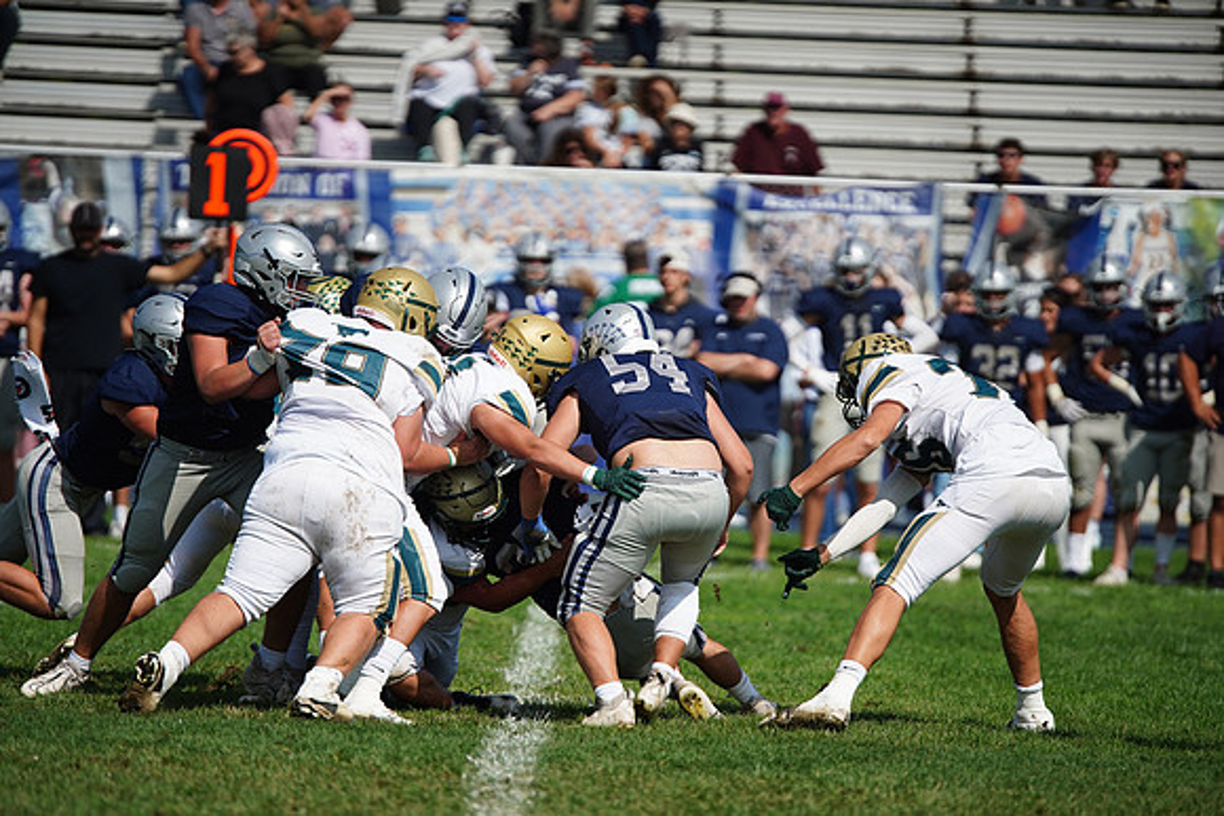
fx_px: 10202
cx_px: 612
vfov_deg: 4.6
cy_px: 408
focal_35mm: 300
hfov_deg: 6.9
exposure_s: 1/8000
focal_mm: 300
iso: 400
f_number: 2.8
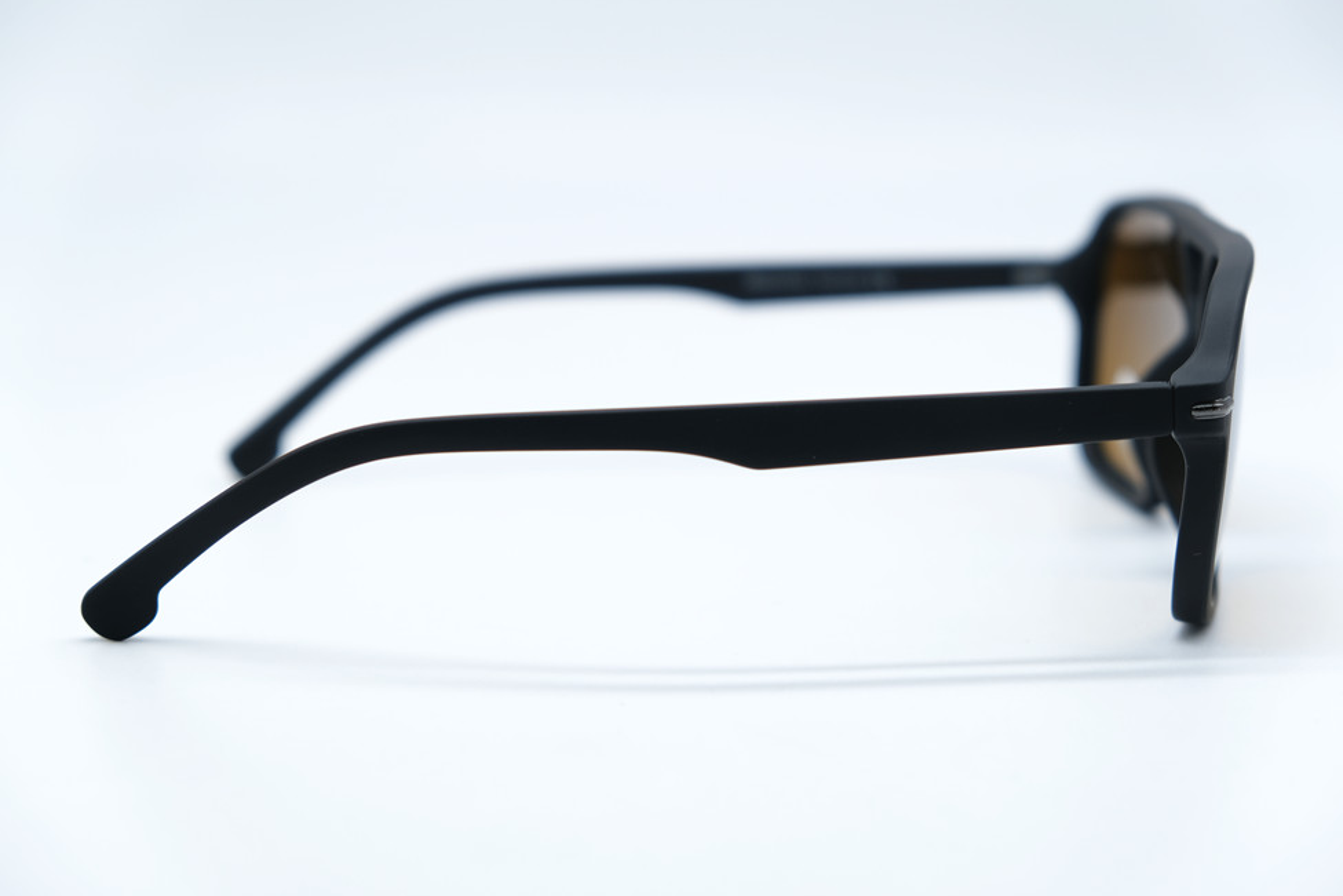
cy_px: 441
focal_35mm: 81
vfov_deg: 16.9
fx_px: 3022
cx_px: 678
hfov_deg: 25.1
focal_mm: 52.7
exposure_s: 1/200
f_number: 4
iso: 160
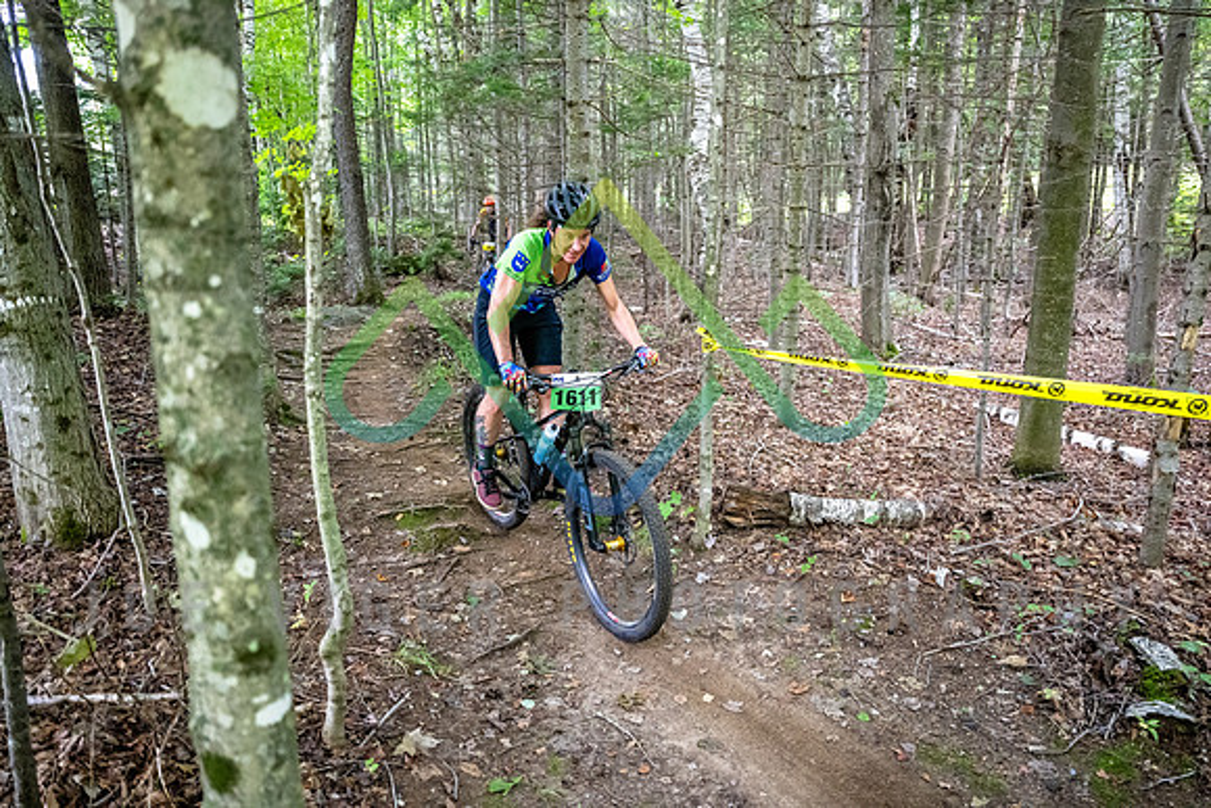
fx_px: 807
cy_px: 404
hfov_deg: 73.7
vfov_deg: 53.2
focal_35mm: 24
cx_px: 606
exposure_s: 1/1000
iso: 10000
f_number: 2.8
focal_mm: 24
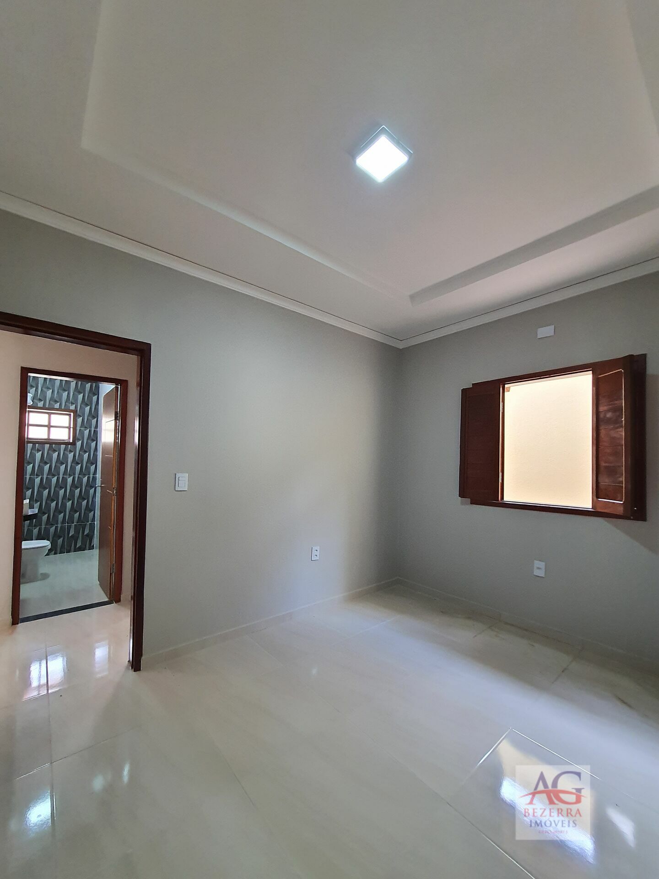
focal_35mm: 13
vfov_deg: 106.2
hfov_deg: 89.9
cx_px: 330
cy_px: 440
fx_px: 330
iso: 250
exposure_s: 1/60
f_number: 2.2
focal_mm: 1.74
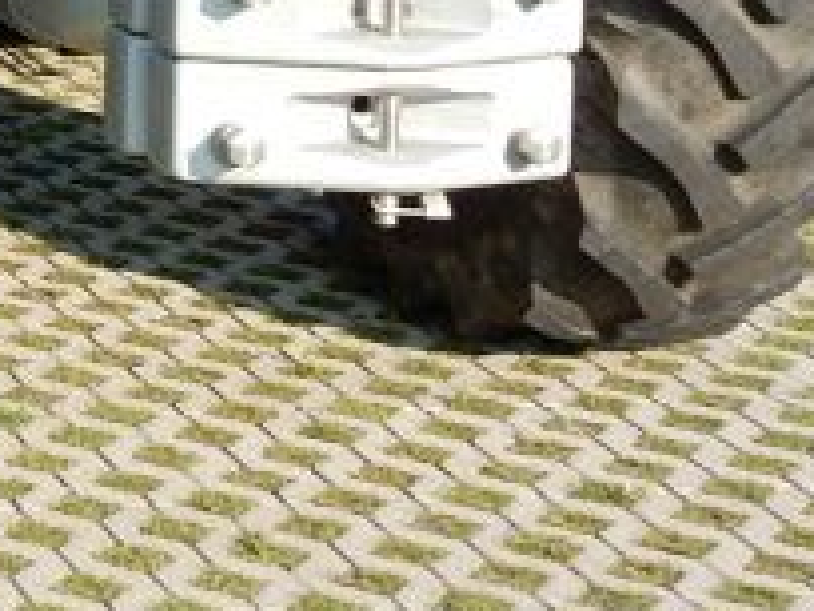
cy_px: -399
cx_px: -698
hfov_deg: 12.6
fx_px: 3316
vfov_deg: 10.1
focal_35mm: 141
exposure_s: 1/400
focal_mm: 6.4
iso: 125
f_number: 4
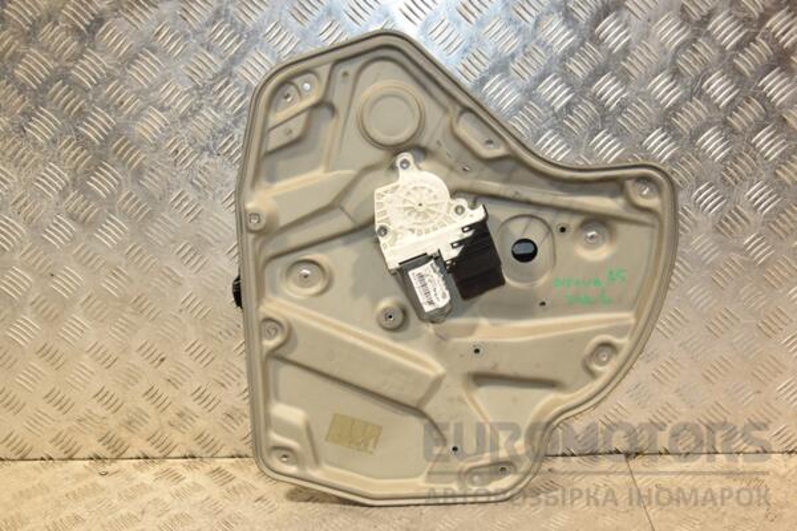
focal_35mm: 42
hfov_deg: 46.4
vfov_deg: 31.9
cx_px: 398
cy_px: 266
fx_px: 930
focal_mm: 28
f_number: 5
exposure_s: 1/200
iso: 800
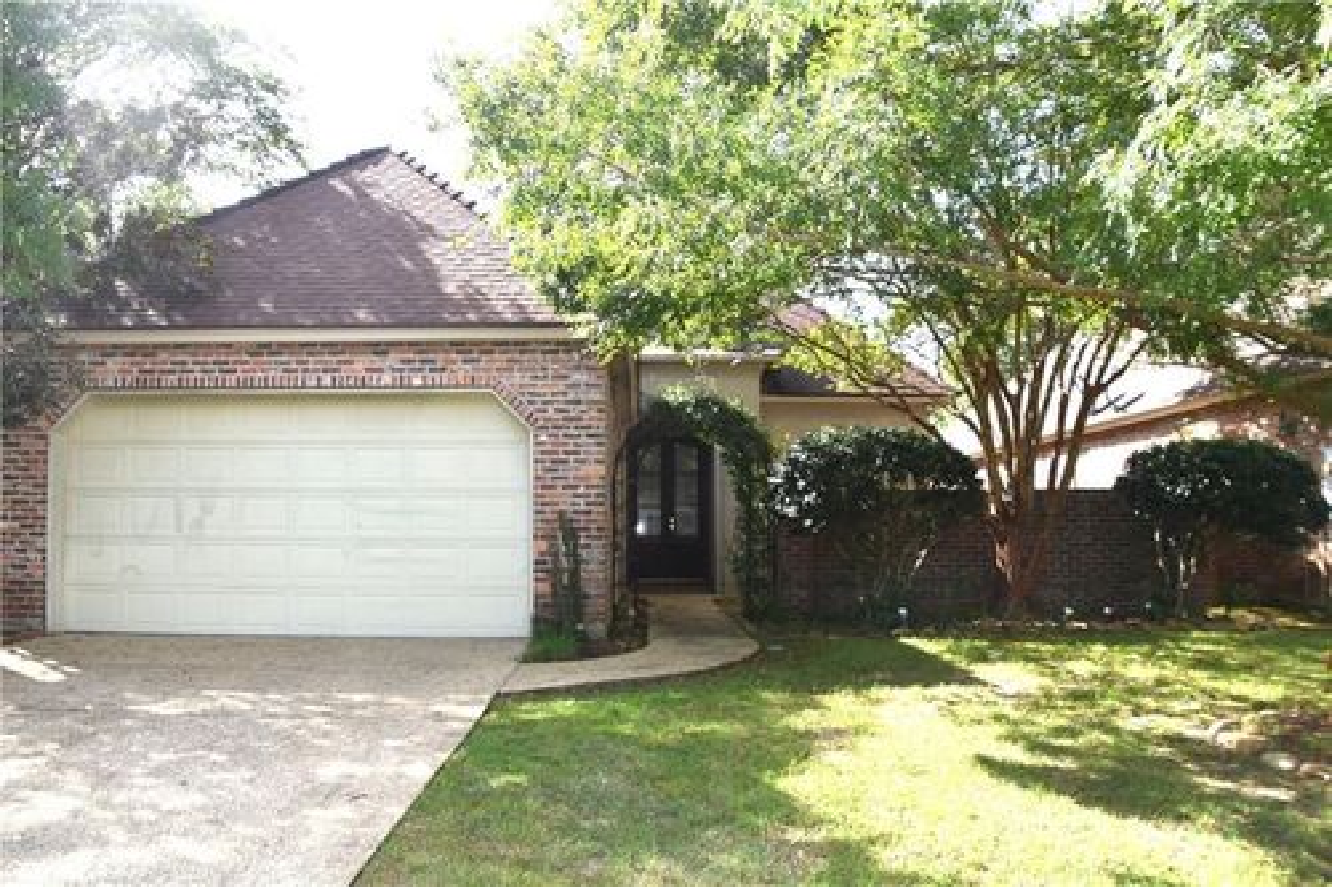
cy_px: 444
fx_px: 999
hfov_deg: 67.4
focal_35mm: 27
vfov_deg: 47.9
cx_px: 666
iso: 100
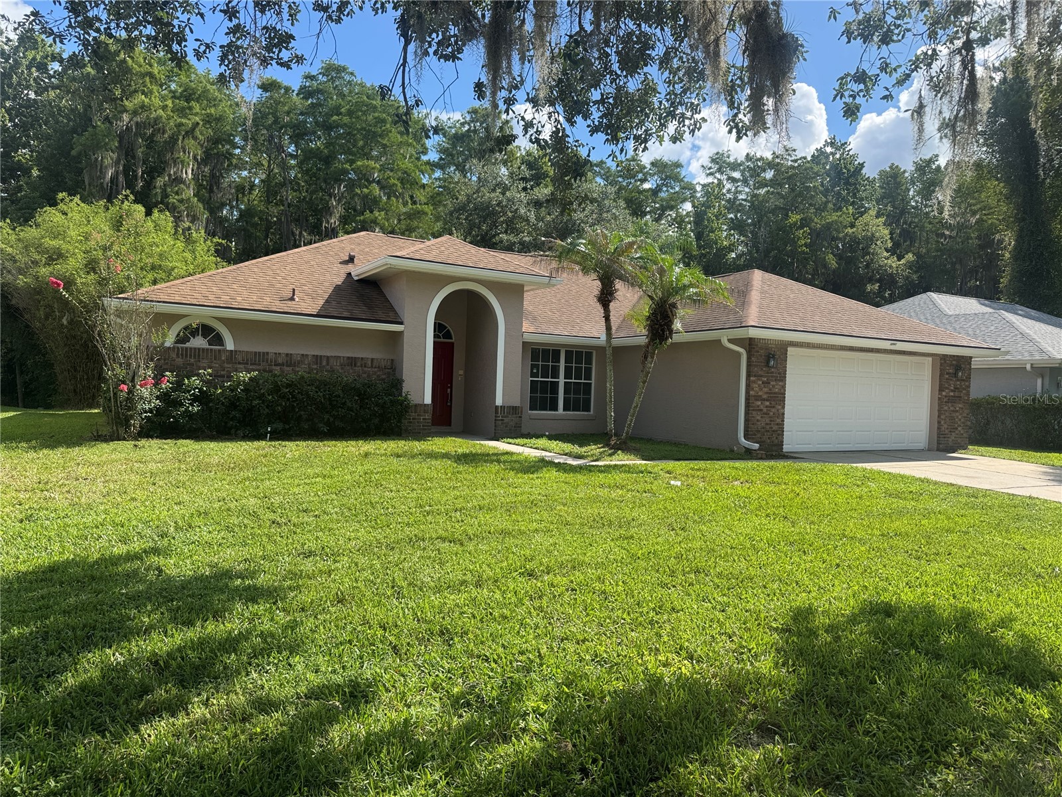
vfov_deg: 56.8
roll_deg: -1.5
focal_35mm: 24
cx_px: 531
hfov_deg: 71.6
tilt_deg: -1.6
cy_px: 398
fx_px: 736
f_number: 1.78
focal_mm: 6.76
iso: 80
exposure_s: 1/2415
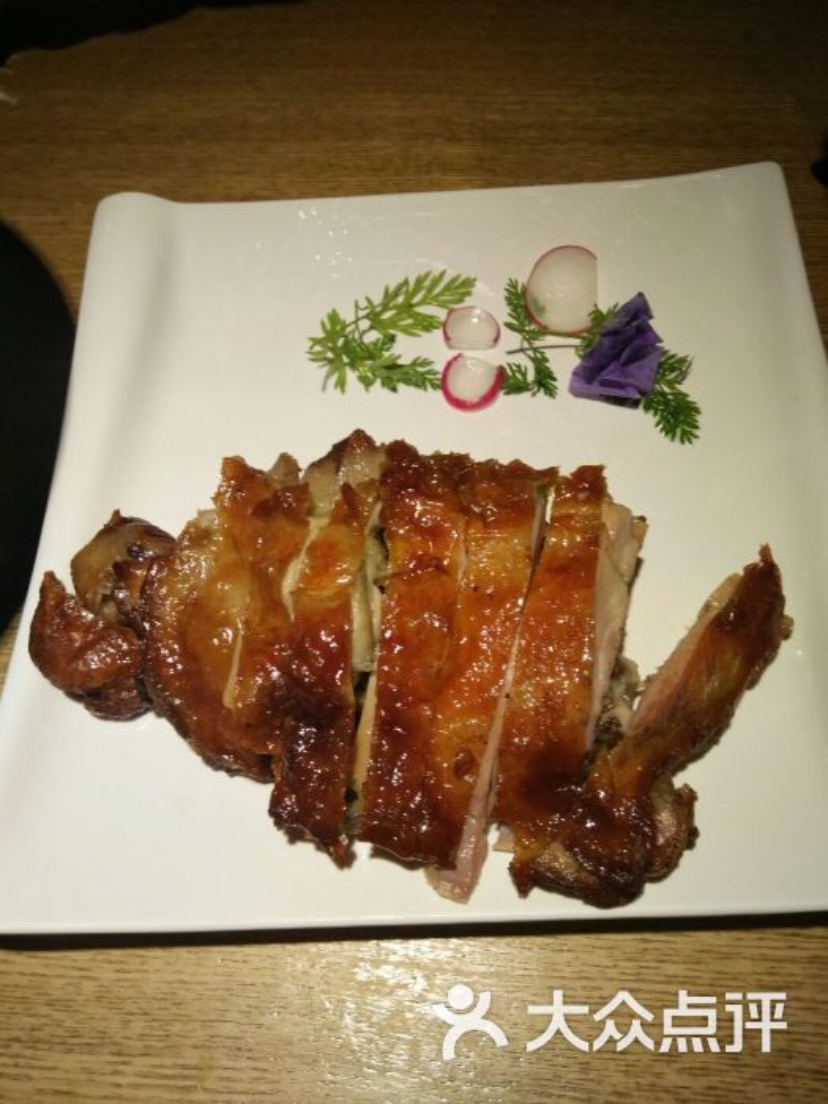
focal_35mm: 21
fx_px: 670
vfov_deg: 79.0
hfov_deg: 63.4
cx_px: 414
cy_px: 552
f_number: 2.2
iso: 103
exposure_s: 1/33.3
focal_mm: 3.66
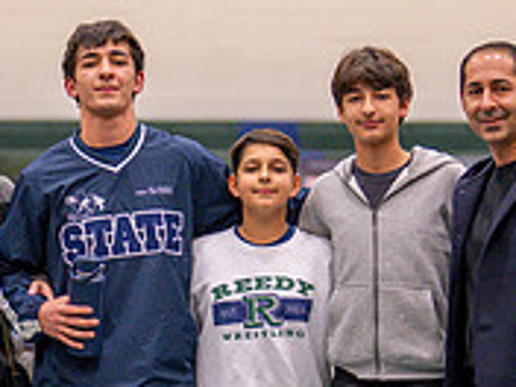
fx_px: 2832
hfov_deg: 10.4
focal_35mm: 190
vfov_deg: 7.8
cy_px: 323
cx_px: 263
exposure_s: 1/800
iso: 1000
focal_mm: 50
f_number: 1.2
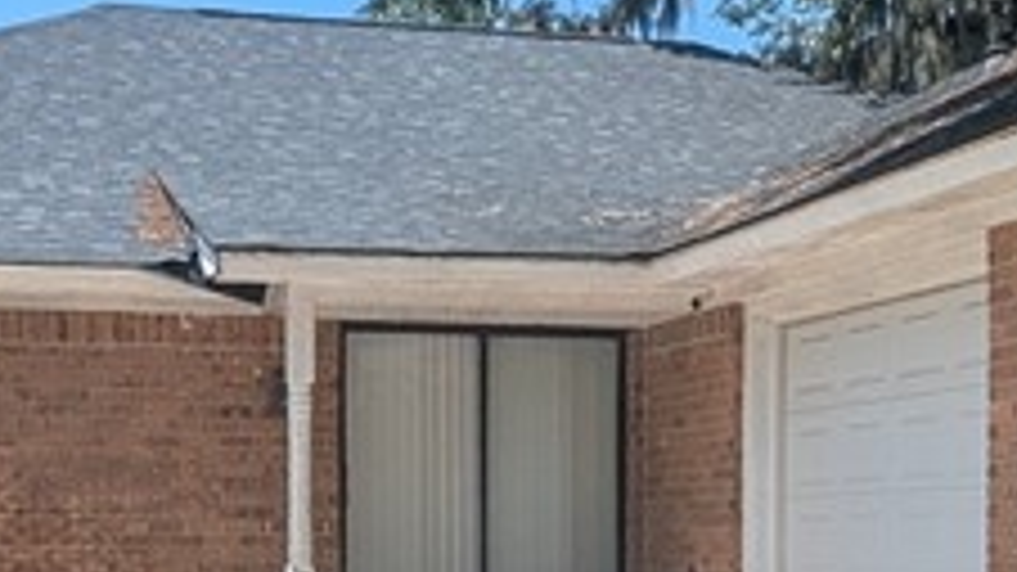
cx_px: 513
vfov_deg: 15.0
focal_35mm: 79
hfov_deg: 26.9
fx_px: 2130
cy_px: 586
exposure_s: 1/1239
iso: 55
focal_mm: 2.35
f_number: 2.2
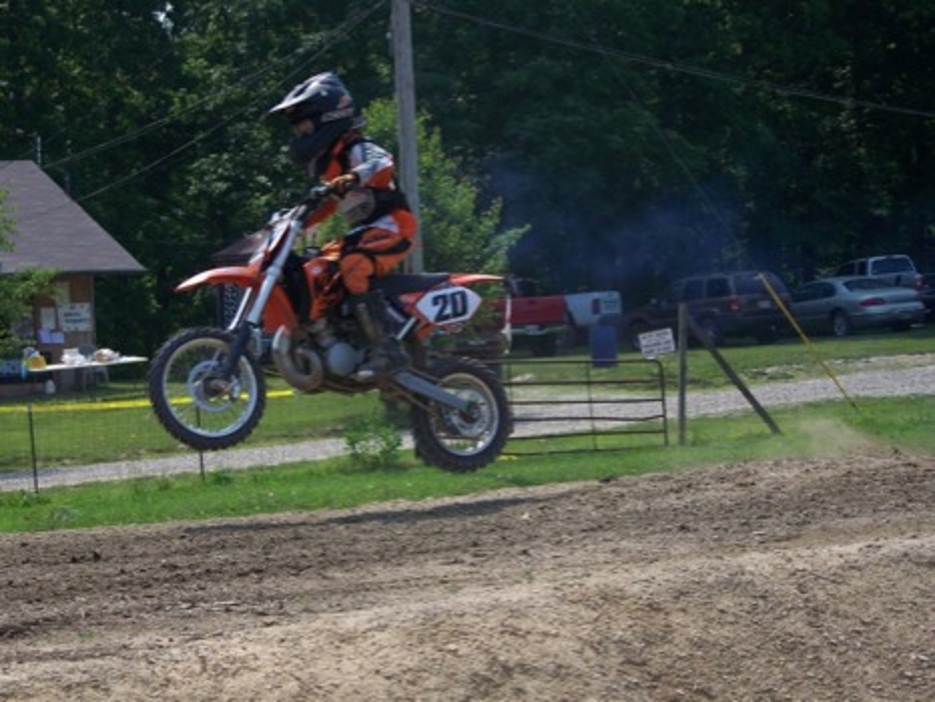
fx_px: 3405
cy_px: 351
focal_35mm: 126
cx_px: 468
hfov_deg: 15.6
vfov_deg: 11.8
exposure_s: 1/640
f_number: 3.2
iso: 64
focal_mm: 21.1
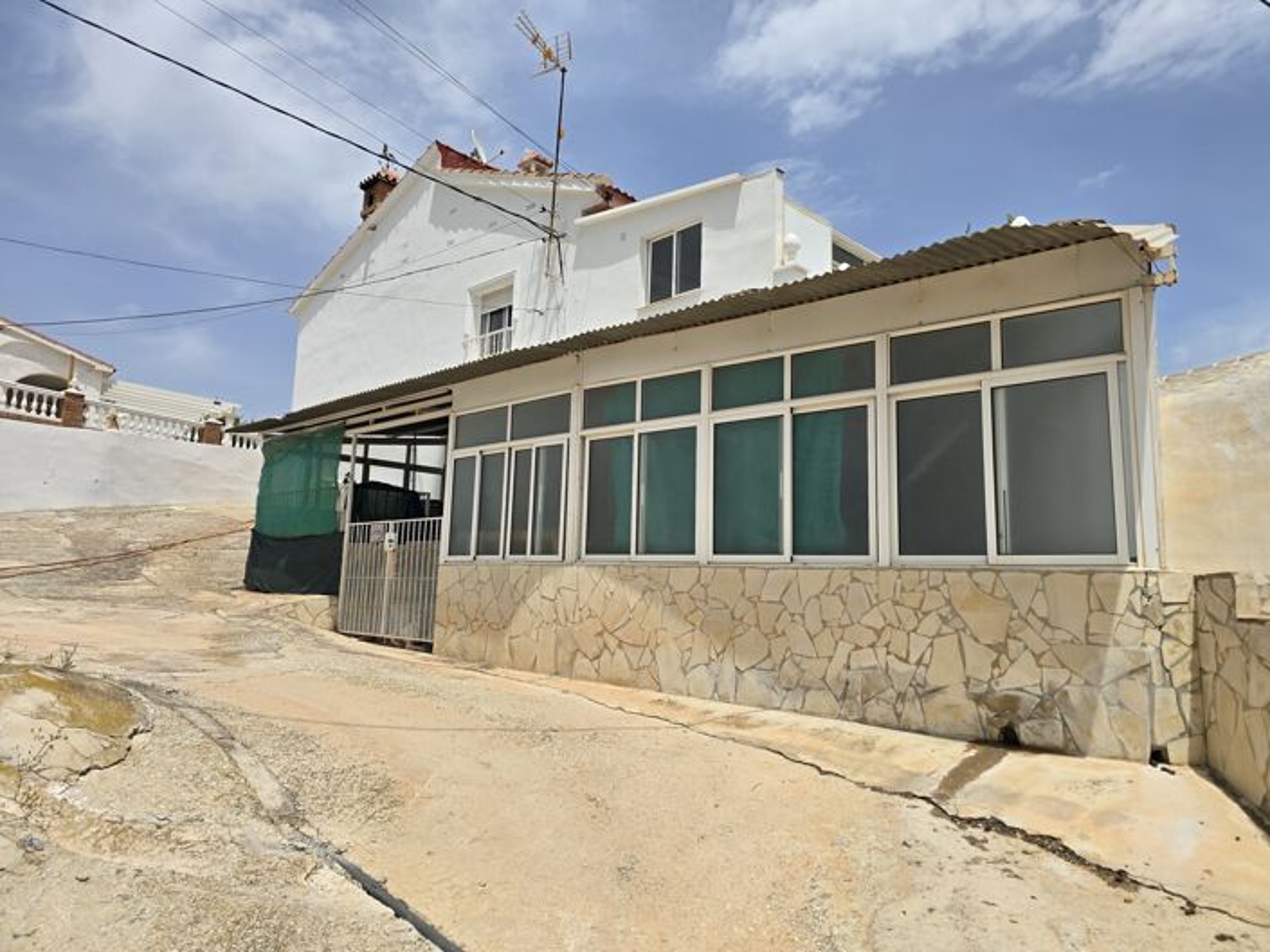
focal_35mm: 23
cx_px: 635
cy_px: 476
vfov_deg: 58.8
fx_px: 843
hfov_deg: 74.0
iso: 12
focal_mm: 6.3
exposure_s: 1/1554
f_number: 1.7
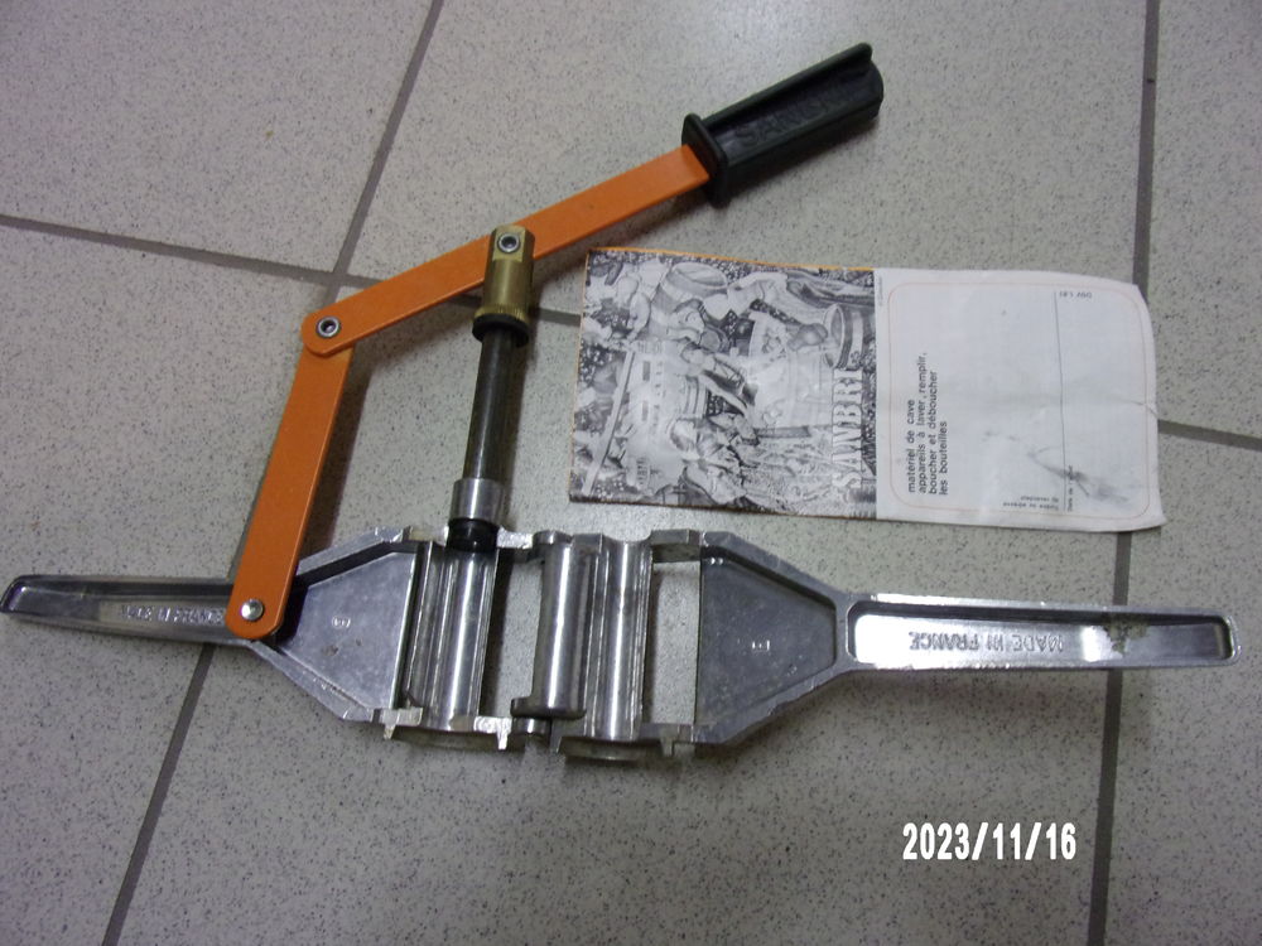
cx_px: 631
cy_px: 473
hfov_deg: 71.6
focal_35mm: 24
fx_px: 875
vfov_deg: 56.8
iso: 219
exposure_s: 1/17
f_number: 3.3
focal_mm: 4.3
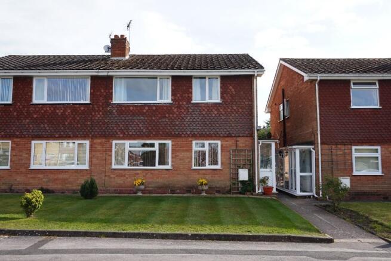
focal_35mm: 30
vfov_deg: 43.6
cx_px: 196
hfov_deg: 61.9
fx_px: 326
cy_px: 130
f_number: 9
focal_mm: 20
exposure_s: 1/80
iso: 100
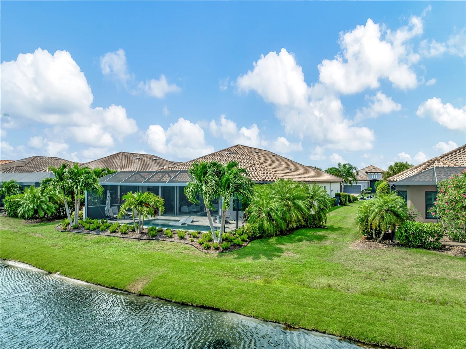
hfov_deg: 71.6
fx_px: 323
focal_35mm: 24
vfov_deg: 56.7
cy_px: 174
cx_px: 233
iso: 150
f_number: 2.8
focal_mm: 12.29
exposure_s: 1/2500
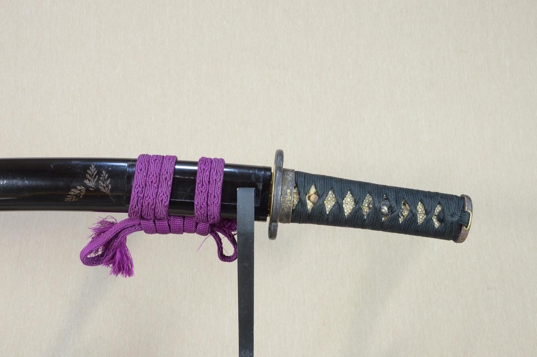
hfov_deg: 57.3
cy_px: 178
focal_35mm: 33
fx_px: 492
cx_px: 268
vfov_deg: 39.9
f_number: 11
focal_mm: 22
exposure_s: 1/2
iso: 400
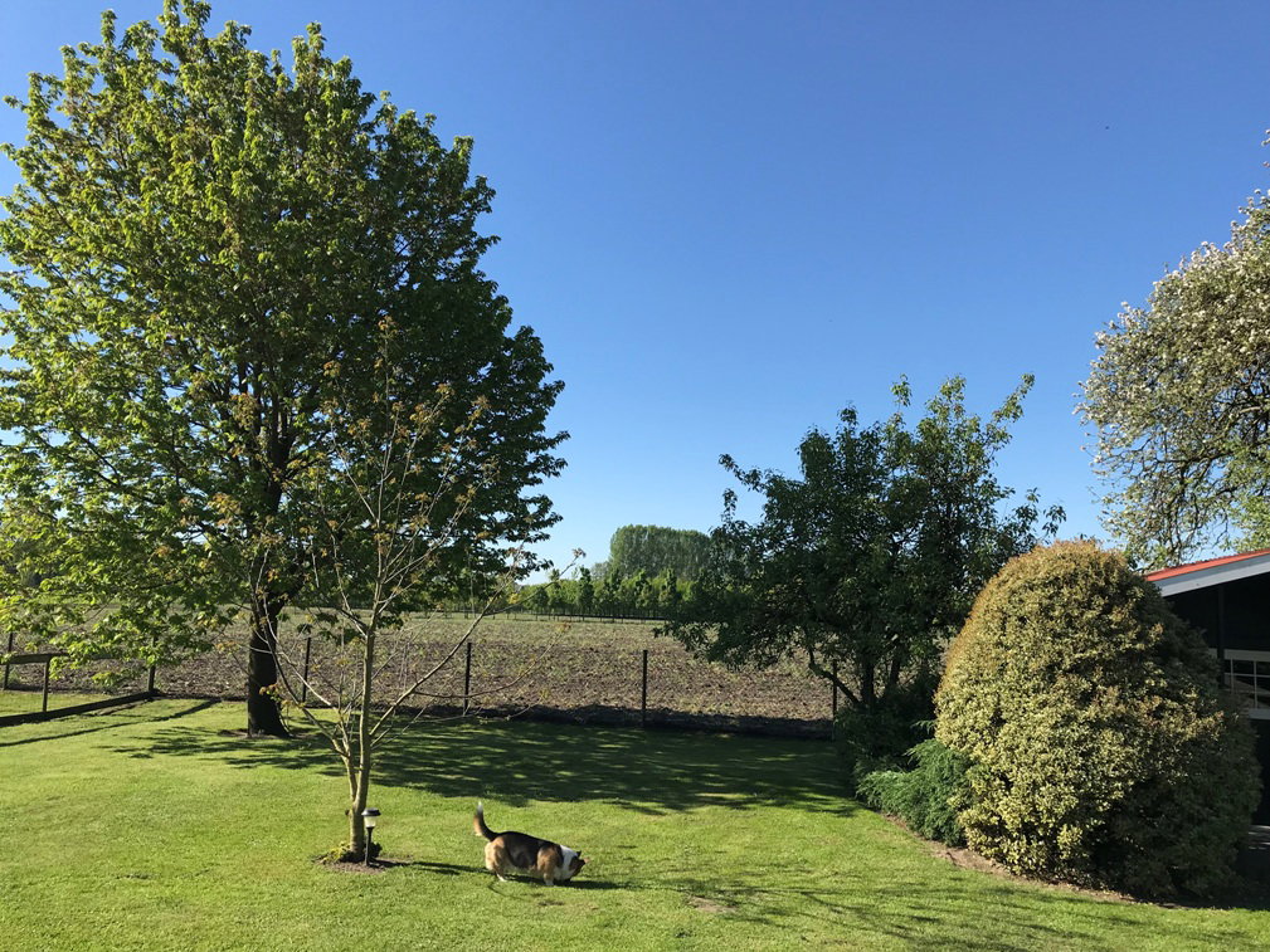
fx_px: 1027
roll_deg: -2.1
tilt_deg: +7.3
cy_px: 476
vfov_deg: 49.8
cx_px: 635
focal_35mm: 28
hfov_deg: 63.4
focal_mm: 3.99
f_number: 1.8
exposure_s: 1/1408
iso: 20
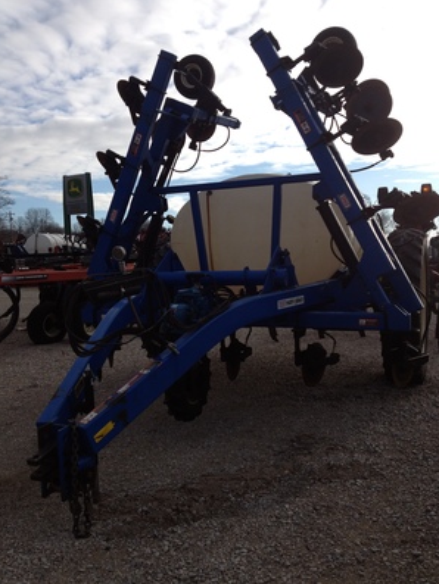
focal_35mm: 36
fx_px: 608
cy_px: 285
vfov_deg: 51.3
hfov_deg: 39.7
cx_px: 218
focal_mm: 4.28
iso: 50
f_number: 2.4
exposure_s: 1/1534
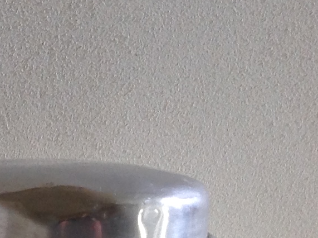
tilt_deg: -12.4
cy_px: 356
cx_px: -369
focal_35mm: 159
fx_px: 1458
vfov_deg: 9.1
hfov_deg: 11.0
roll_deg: +0.0
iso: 50
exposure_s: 1/20
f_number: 2.4
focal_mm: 4.28
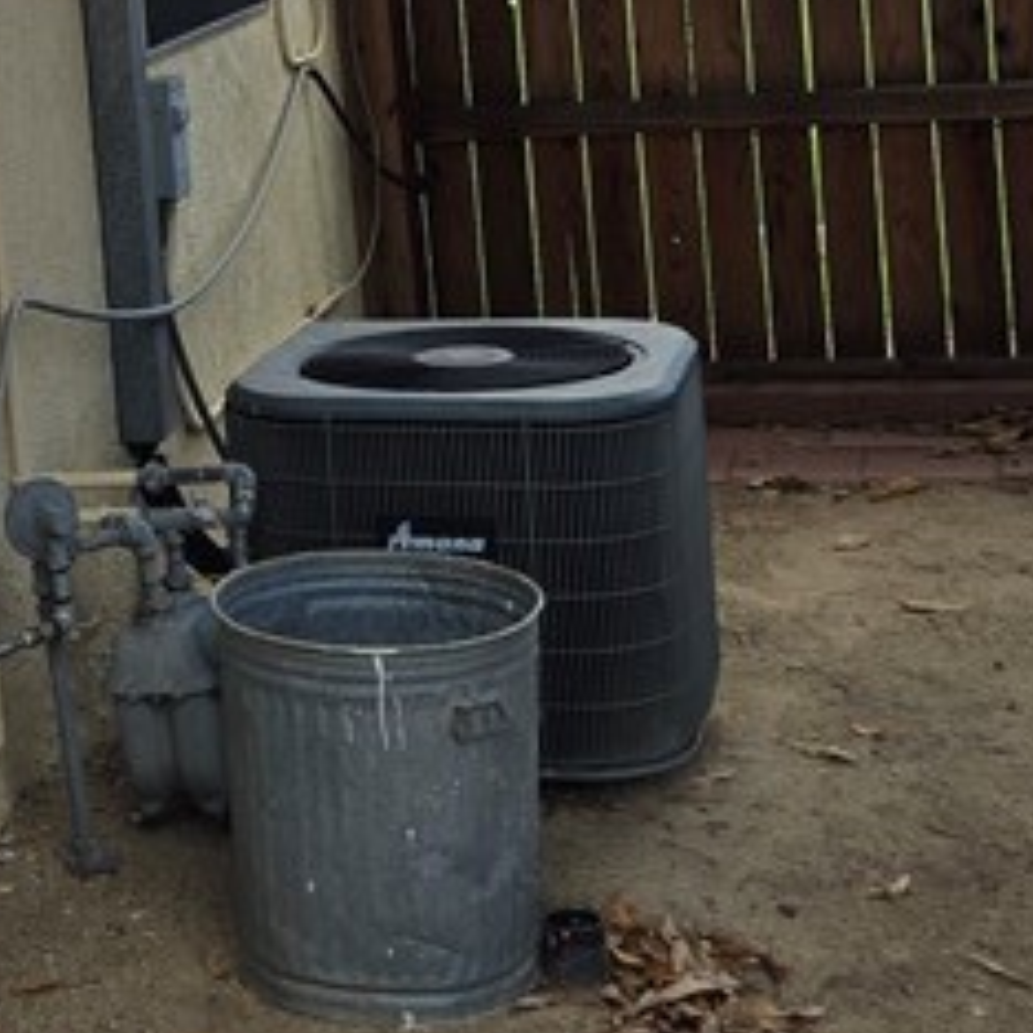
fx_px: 3005
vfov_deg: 18.8
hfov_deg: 18.8
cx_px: -71
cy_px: -97
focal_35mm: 89
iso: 25
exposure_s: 1/1145
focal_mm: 5.4
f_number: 1.8
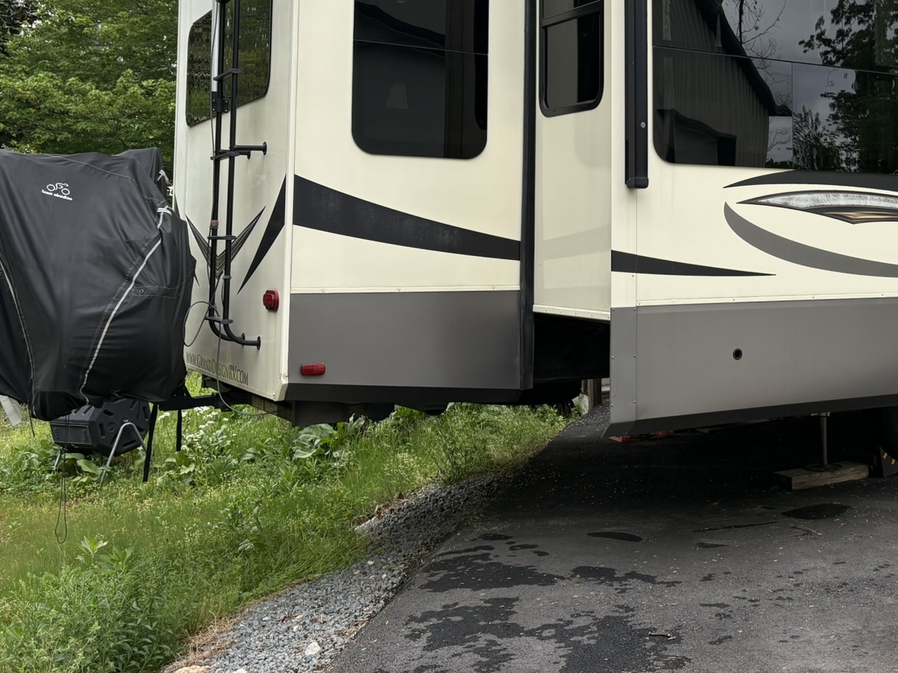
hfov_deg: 40.1
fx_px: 1167
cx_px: 736
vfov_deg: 31.7
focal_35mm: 45
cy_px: 187
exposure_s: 1/2012
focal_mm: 5.96
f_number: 1.6
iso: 50
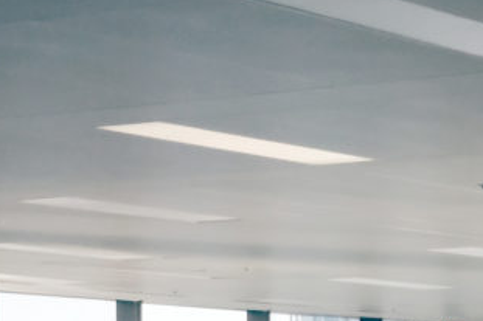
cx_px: 477
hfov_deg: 11.8
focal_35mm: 173
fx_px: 2320
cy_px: 540
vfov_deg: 7.7
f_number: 16
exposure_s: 1/500
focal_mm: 23
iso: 3200
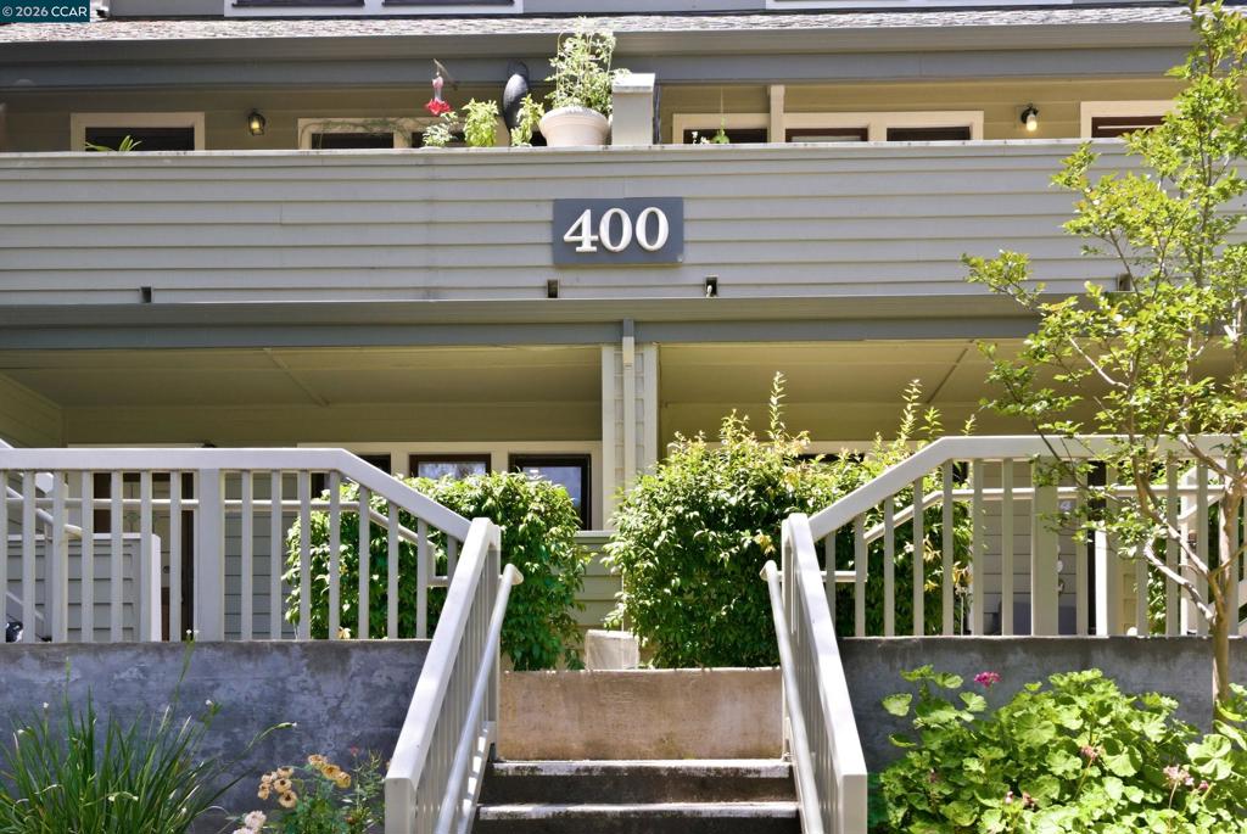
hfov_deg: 55.7
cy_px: 417
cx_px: 624
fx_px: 1179
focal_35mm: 34
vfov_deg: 39.0
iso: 80
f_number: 5
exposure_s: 1/100
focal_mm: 23
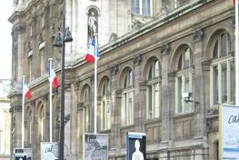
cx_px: 96
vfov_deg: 13.9
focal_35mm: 96
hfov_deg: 21.2
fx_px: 638
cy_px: 182
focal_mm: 6.2
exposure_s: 1/160
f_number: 2.7
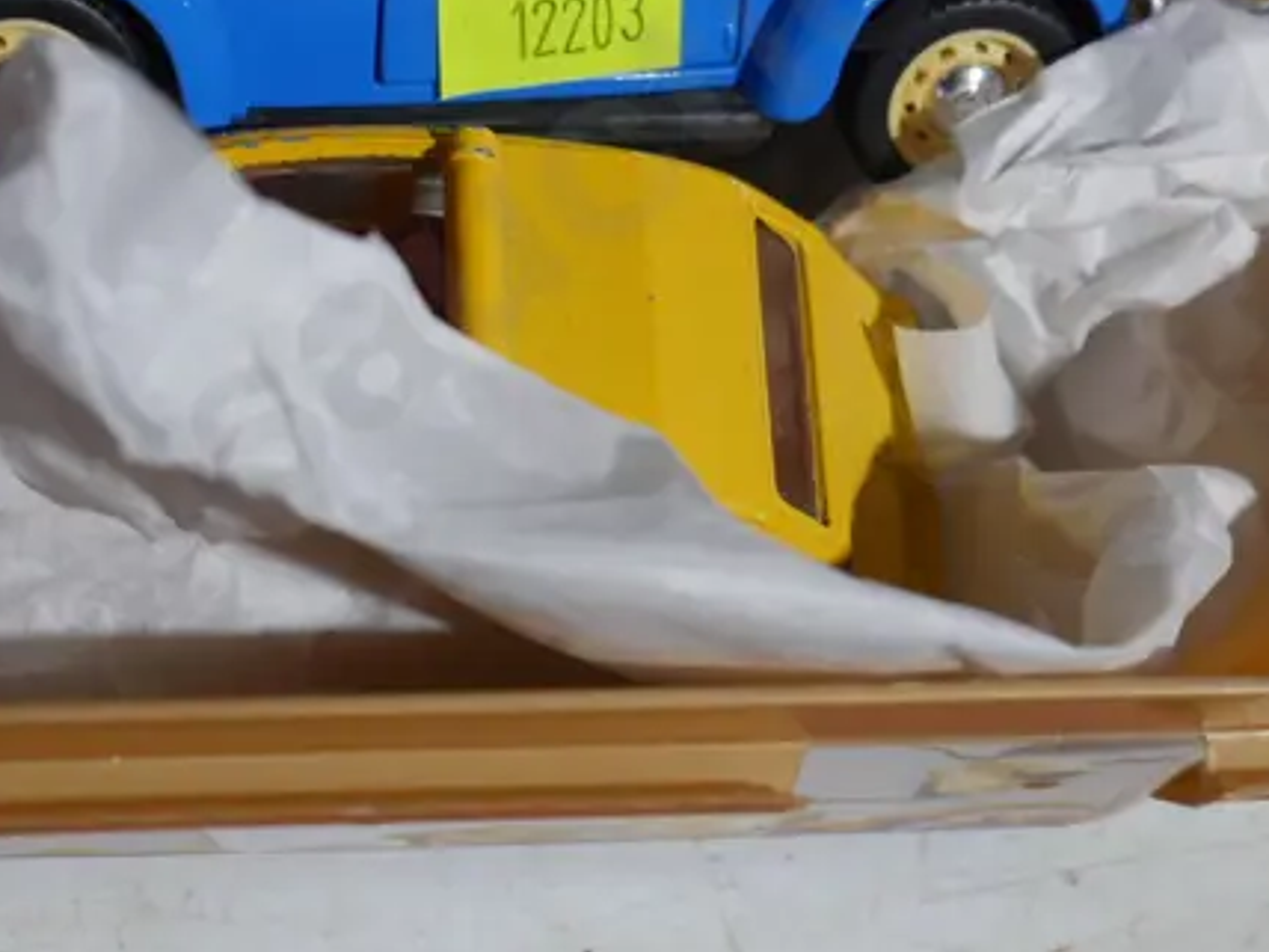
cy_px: 243
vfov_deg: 16.2
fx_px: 3336
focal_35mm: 91
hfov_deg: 21.5
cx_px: 507
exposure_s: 1/60
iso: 400
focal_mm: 19
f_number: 4.1
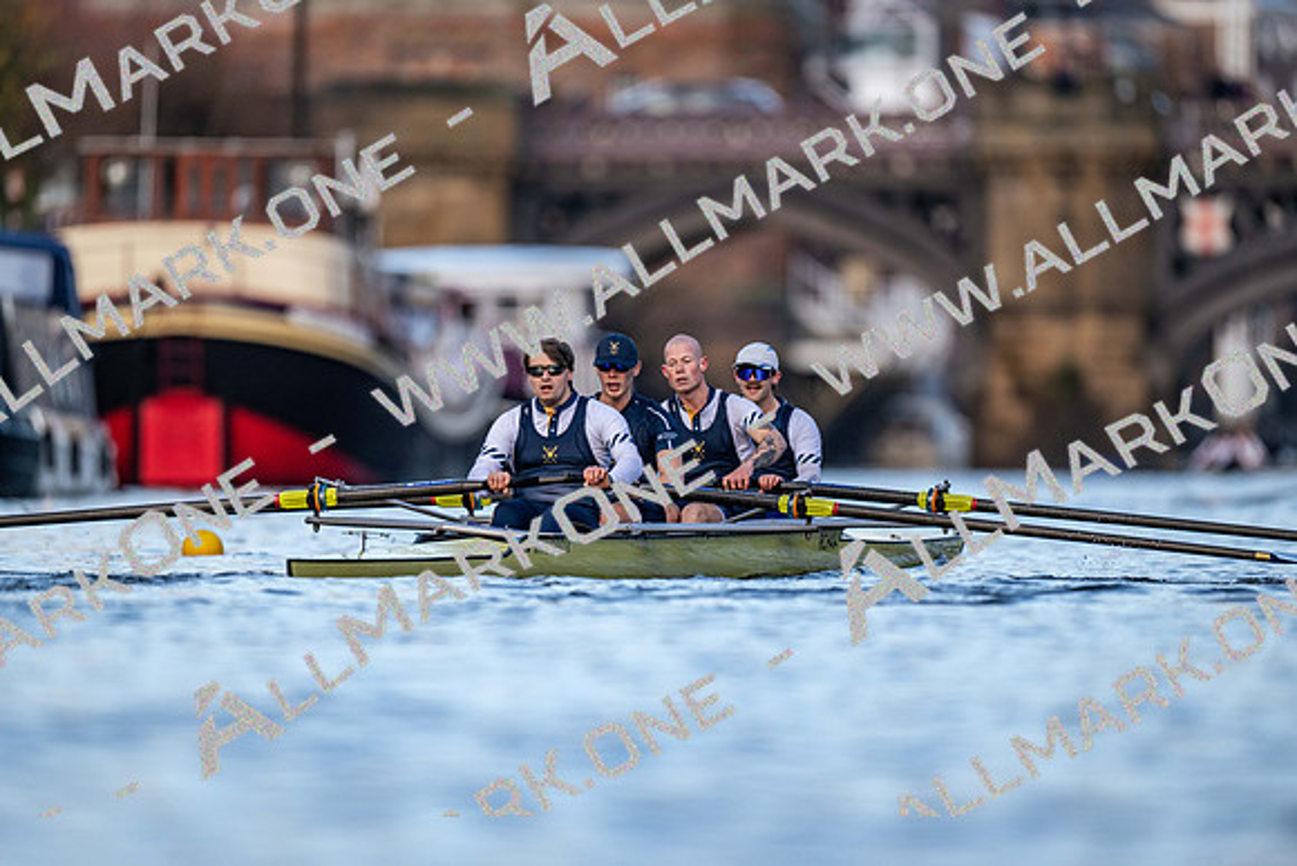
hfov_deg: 3.4
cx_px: 648
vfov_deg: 2.3
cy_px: 433
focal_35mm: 600
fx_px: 21621
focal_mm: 600
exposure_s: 1/2500
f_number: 4
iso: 1000
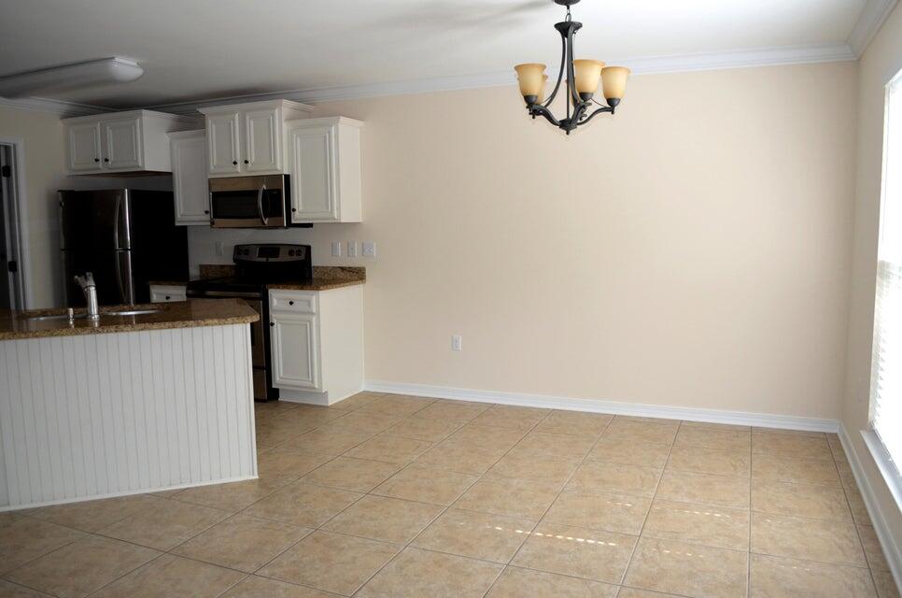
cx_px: 451
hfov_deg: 67.5
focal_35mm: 27
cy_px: 299
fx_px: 675
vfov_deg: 47.7
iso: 400
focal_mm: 18
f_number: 3.5
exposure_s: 1/80
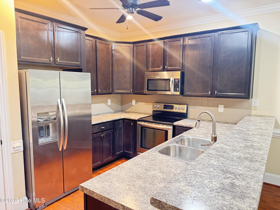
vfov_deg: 56.8
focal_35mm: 24
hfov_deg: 71.6
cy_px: 105
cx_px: 140
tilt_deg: -7.1
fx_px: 194
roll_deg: +0.1
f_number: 1.78
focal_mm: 6.76
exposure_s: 1/40
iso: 800
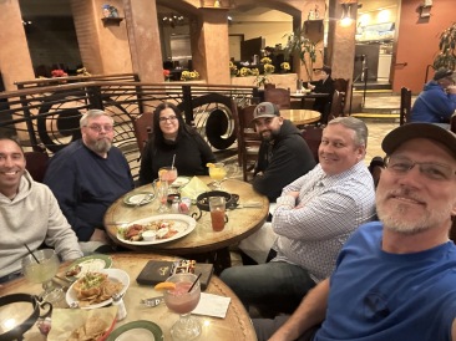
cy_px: 170
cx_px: 228
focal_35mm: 23
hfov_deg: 74.0
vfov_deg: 58.8
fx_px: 303
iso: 800
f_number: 1.9
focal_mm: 2.69
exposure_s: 1/15
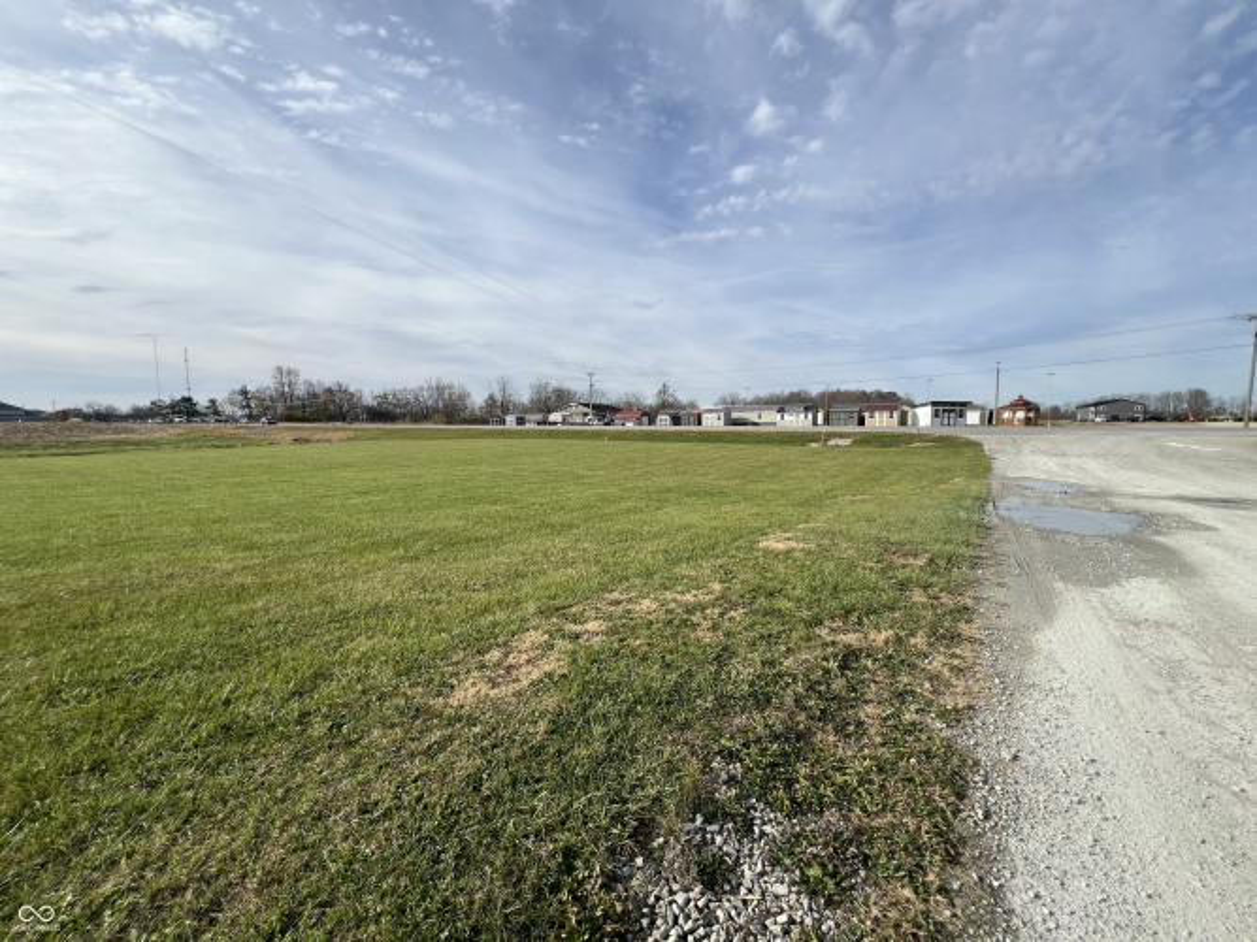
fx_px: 472
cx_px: 628
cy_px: 471
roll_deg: +0.1
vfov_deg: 89.9
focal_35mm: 13
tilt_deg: -5.2
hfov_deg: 106.2
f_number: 1.8
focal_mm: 1.57
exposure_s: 1/1783
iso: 32
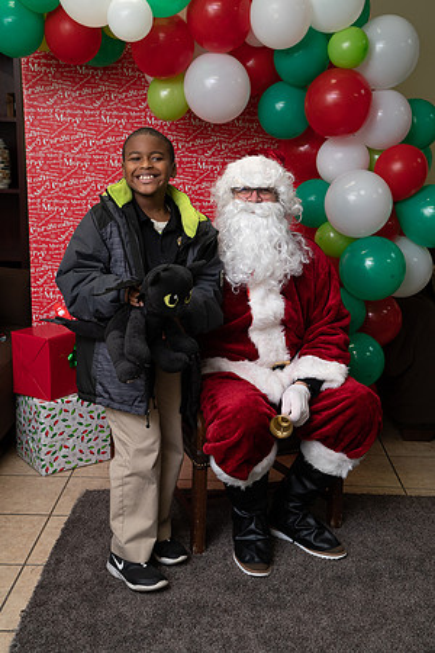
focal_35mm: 43
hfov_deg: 31.2
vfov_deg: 45.4
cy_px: 326
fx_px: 779
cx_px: 218
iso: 400
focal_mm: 43
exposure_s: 1/80
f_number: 5
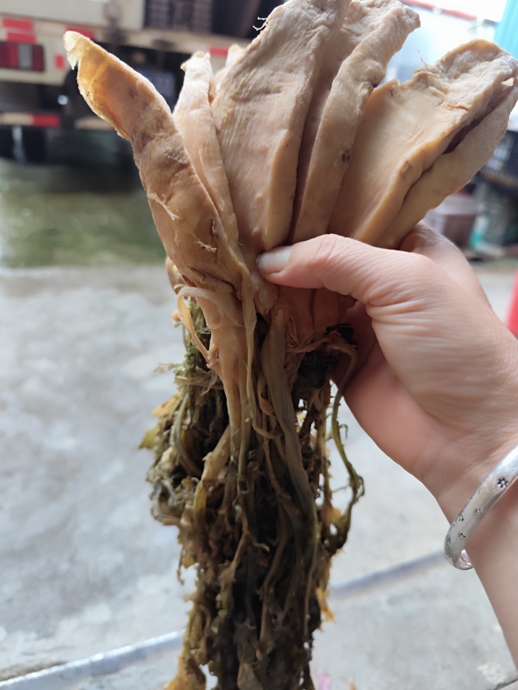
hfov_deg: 58.9
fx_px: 459
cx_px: 259
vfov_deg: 73.9
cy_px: 345
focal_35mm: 23
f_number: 1.65
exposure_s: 1/50
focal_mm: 6.19
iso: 800
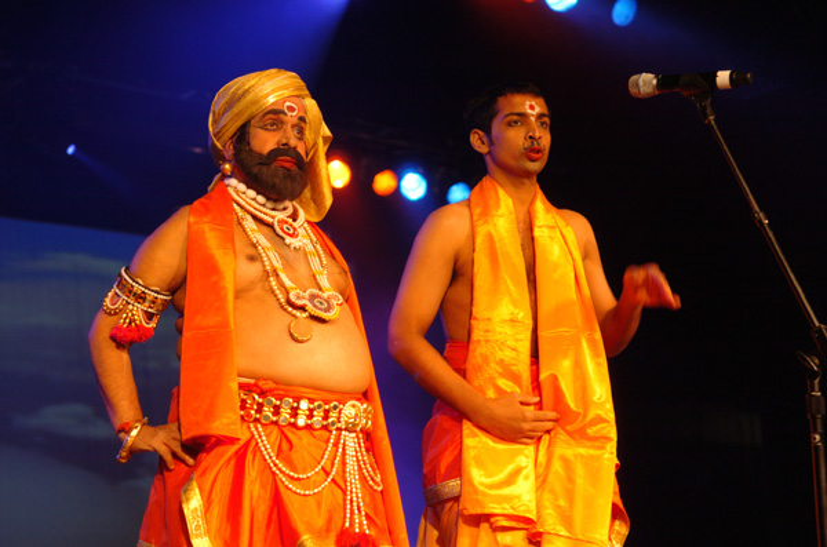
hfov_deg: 24.7
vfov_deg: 16.5
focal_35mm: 82
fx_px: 1891
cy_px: 274
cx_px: 414
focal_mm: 55
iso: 400
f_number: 2.8
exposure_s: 1/100
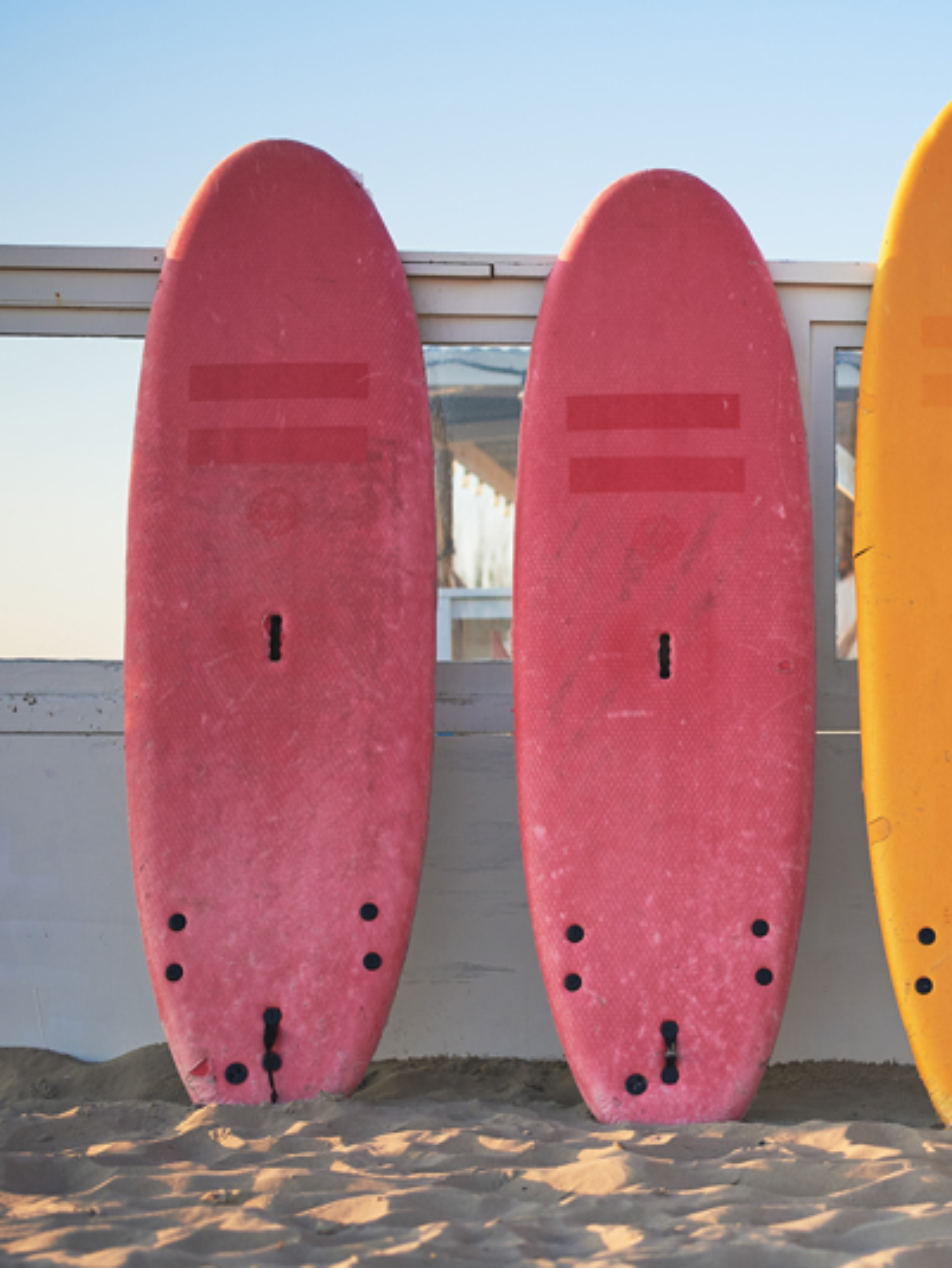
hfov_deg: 21.7
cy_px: 667
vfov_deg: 30.7
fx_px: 2308
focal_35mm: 63
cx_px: 1130
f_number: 1.4
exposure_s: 1/3000
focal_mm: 35
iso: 100
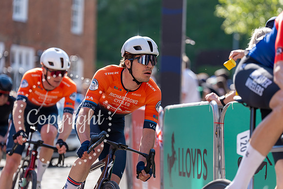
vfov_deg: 7.7
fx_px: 1400
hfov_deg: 11.5
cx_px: 142
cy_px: 94
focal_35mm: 178
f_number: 3.5
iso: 200
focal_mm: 178
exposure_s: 1/1000
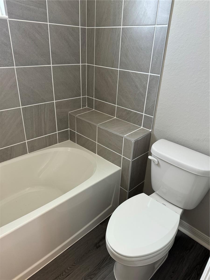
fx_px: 194
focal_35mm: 24
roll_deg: -3.1
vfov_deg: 71.6
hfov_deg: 56.8
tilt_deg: -26.0
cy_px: 140
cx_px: 105
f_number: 1.78
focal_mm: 6.76
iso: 160
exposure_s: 1/120
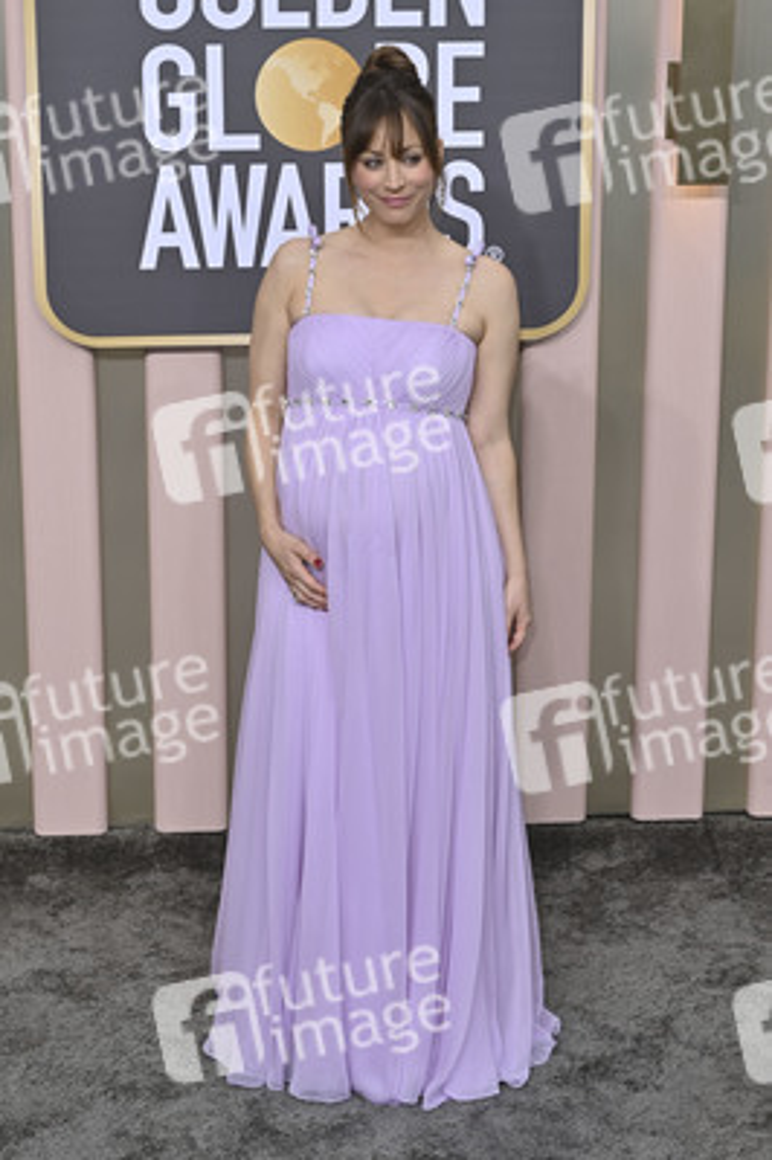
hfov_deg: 21.9
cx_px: 386
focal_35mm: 62
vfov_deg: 32.4
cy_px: 580
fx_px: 1998
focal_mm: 62
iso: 250
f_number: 8
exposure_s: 1/200
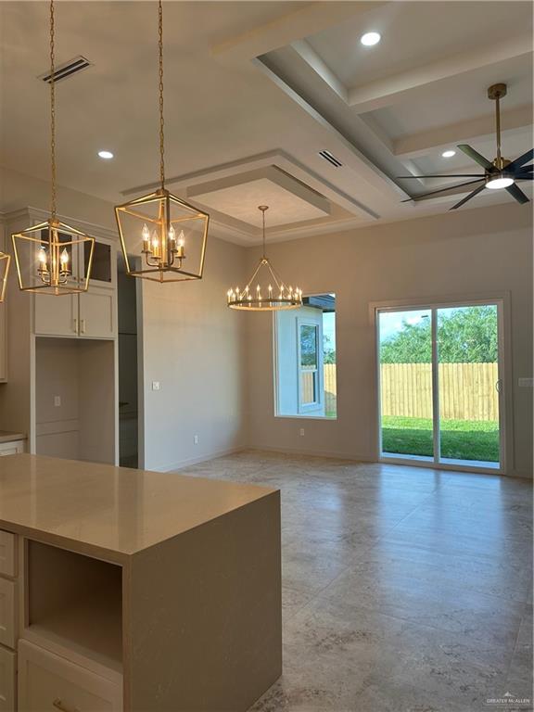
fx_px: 494
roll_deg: +0.1
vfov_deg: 71.6
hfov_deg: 56.8
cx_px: 267
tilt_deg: +2.0
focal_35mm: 24
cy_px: 356
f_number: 1.78
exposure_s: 1/247
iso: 80
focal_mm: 6.86
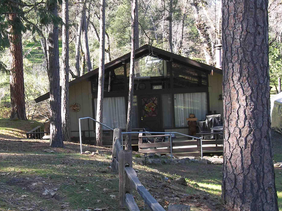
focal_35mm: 68
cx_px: 57
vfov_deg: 21.6
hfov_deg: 28.0
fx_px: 554
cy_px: 107
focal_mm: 8.7
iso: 50
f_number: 3.2
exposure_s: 1/50
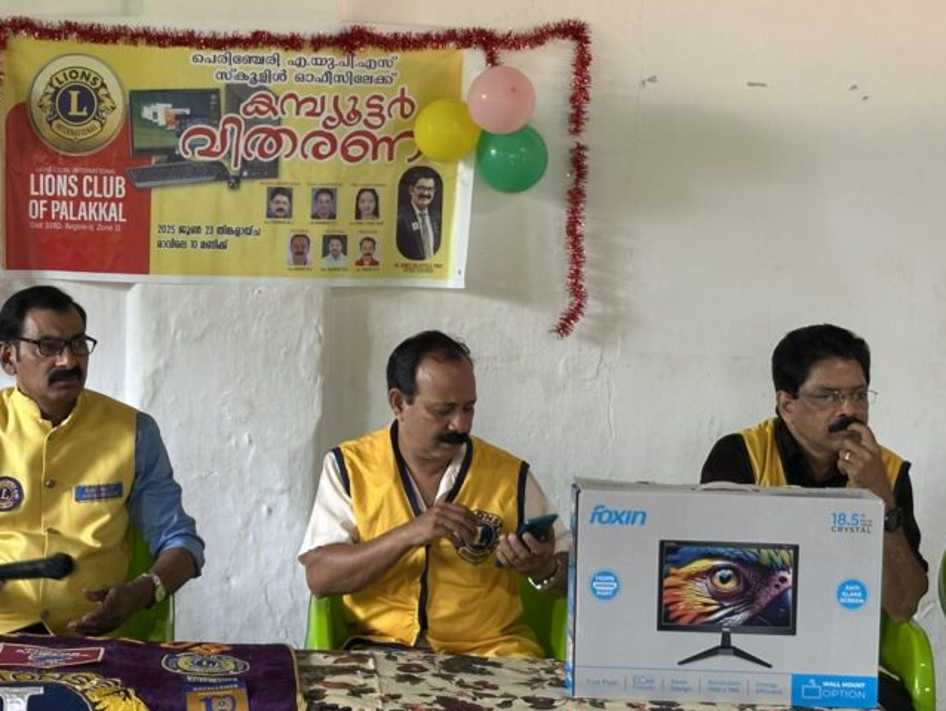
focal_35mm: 77
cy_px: 352
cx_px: 231
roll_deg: -1.4
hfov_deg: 25.0
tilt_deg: -3.5
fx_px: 2105
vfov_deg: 19.2
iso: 100
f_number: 1.78
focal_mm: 6.86
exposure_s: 1/50
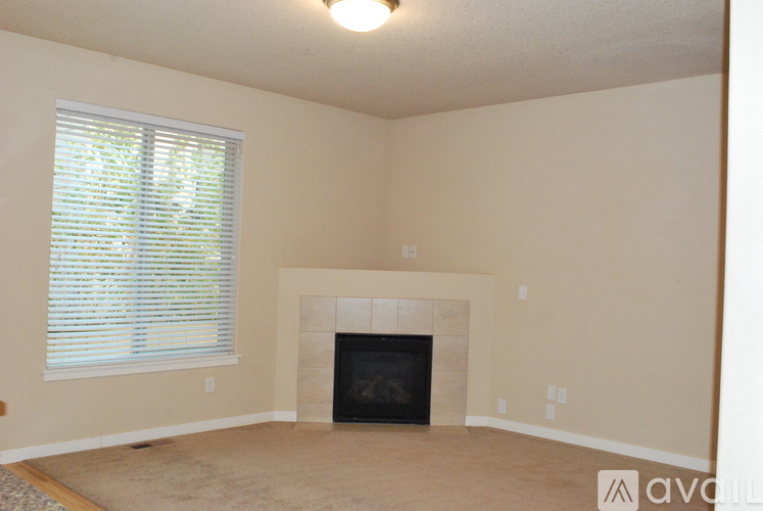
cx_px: 382
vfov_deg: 40.1
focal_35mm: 33
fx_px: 700
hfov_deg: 57.2
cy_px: 256
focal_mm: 22
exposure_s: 1/40
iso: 1600
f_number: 11
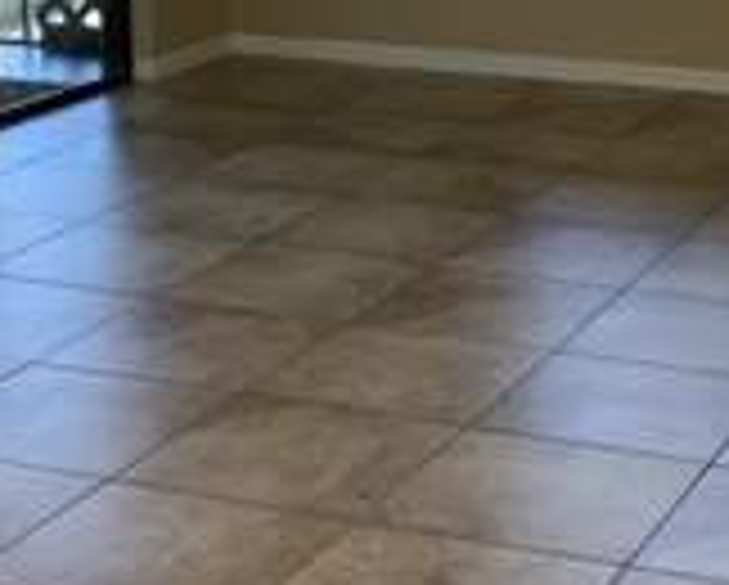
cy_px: 32
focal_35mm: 100
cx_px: 495
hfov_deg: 19.1
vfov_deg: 15.2
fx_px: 2160
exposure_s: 1/60
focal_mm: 4.25
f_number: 1.8
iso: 160
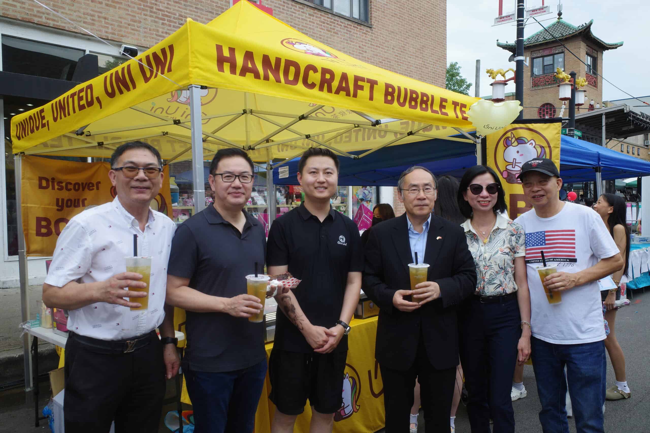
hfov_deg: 65.5
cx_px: 325
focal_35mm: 28
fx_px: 506
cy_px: 216
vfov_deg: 46.4
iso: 200
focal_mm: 18.3
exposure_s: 1/320
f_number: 4.5
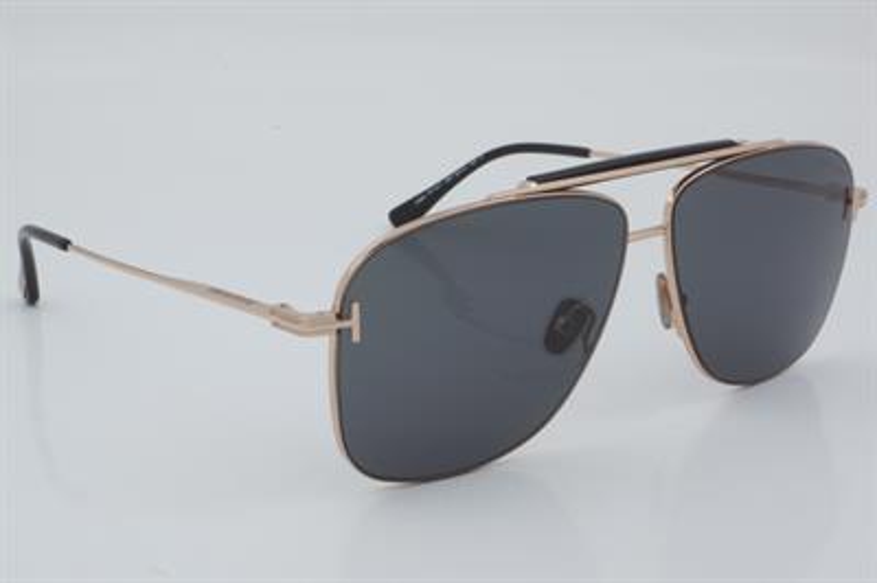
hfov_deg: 27.0
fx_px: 1826
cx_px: 438
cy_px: 292
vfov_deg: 18.2
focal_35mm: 75
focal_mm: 50
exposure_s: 1/3
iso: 100
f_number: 32
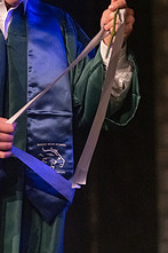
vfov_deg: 8.8
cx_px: 45
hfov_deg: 5.9
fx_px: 1640
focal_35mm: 234
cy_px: 19
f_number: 2.8
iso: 16000
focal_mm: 115
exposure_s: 1/1000
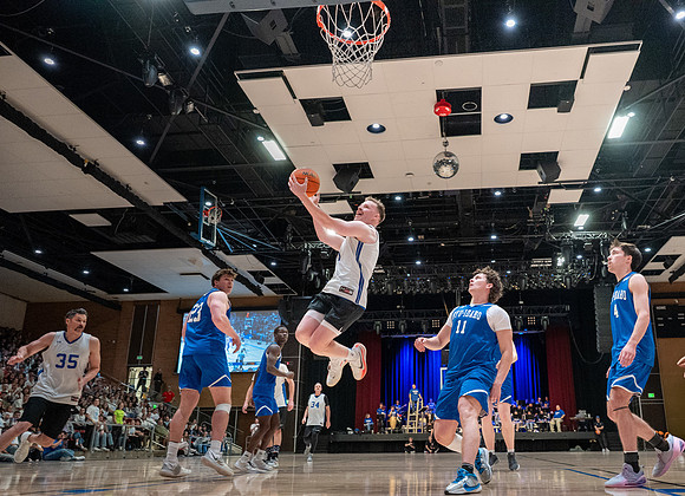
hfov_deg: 61.7
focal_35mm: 29
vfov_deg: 47.3
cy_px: 282
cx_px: 424
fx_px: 565
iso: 8000
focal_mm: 24
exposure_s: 1/500
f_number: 2.8
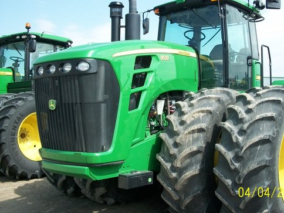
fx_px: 369
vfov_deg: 32.2
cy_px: 98
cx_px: 159
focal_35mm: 45
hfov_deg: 42.0
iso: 80
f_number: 3.2
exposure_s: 1/500
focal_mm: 7.1
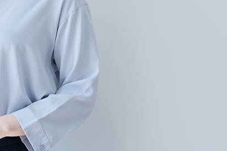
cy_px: 9
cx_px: -12
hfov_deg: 9.9
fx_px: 1305
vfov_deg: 6.6
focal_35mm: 207
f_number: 5
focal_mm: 85
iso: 400
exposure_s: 1/160
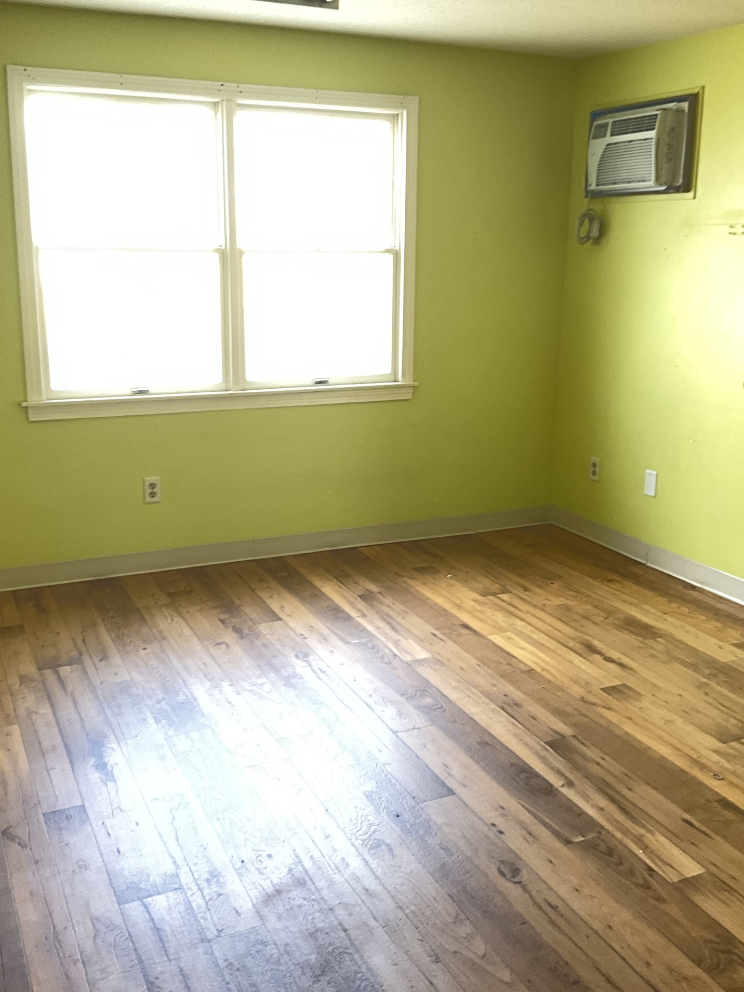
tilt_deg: -12.9
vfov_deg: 52.6
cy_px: 469
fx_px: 1003
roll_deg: -0.8
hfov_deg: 40.7
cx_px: 352
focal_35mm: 35
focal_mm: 3
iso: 400
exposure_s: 1/30
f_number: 1.8
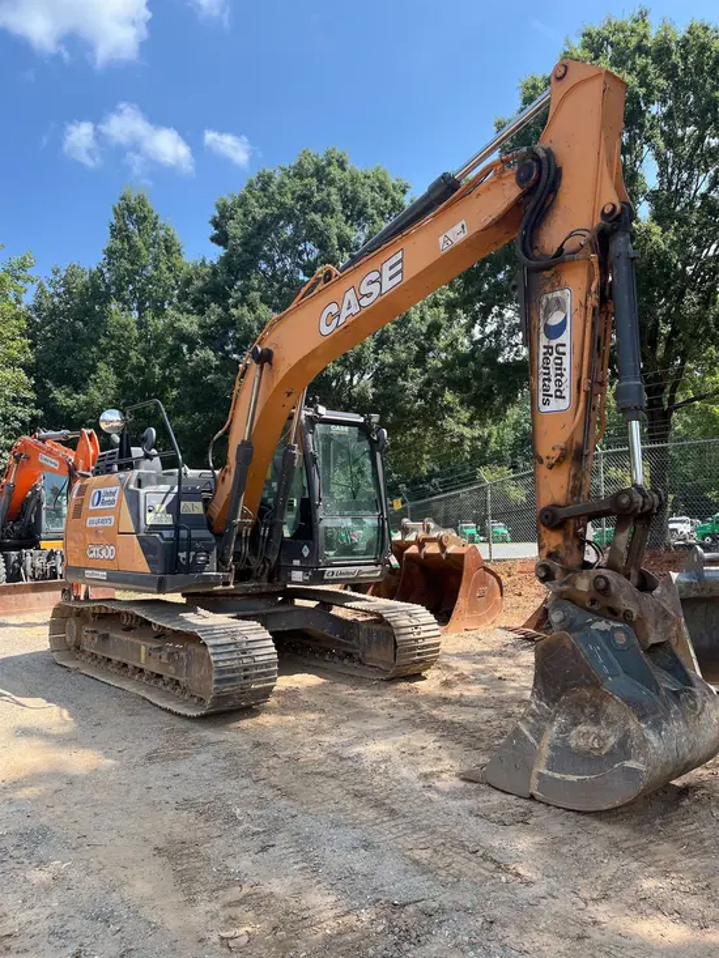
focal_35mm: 26
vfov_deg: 67.3
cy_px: 479
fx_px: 720
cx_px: 360
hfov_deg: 53.1
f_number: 1.6
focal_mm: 5.1
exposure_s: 1/1117
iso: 50
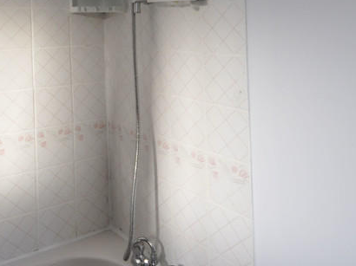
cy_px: 6
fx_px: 370
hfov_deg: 47.9
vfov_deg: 36.1
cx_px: 60
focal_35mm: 36
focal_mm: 10
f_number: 4
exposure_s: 1/60
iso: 450
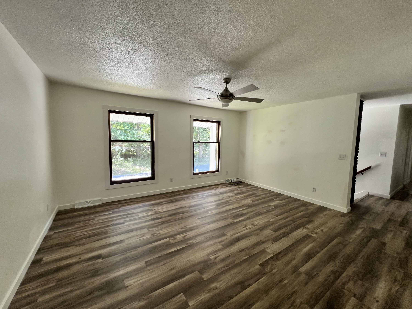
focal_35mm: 13
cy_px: 154
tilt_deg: -4.8
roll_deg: -1.3
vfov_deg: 89.9
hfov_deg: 106.2
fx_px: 155
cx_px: 206
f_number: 1.8
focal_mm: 1.57
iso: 64
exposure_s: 1/99
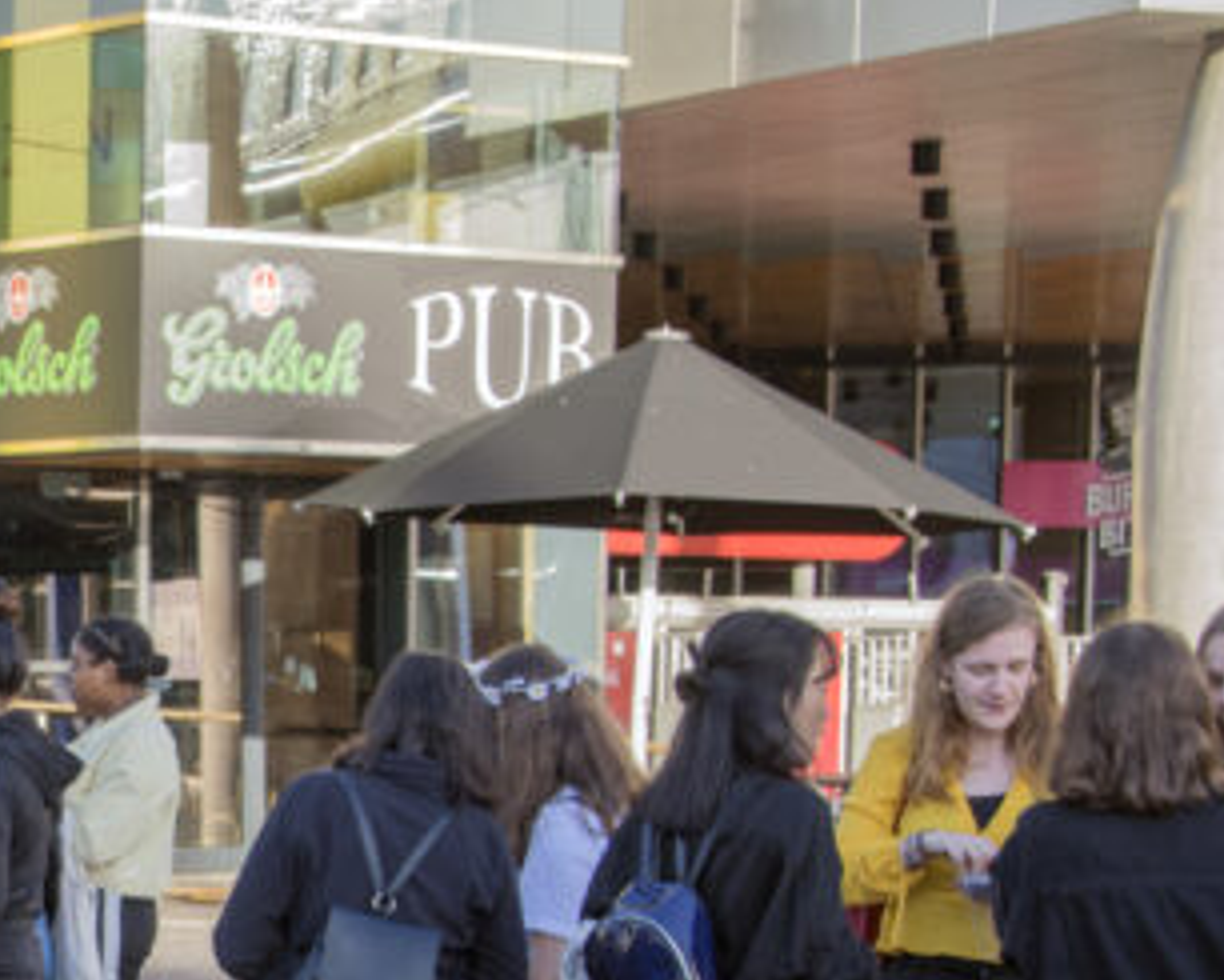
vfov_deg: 14.4
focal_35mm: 106
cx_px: -180
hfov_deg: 17.4
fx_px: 3841
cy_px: 856
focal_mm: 30
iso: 200
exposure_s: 1/100
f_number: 8
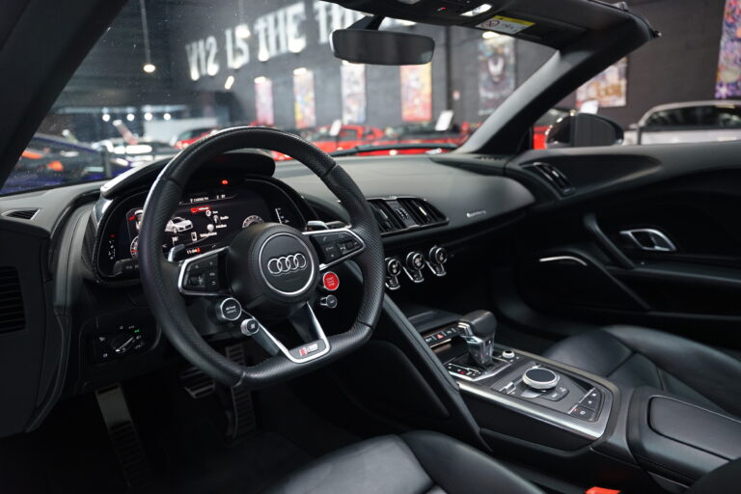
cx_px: 370
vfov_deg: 53.1
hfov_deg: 73.7
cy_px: 247
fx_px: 494
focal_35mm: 24
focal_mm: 24
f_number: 3.2
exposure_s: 1/80
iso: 1600
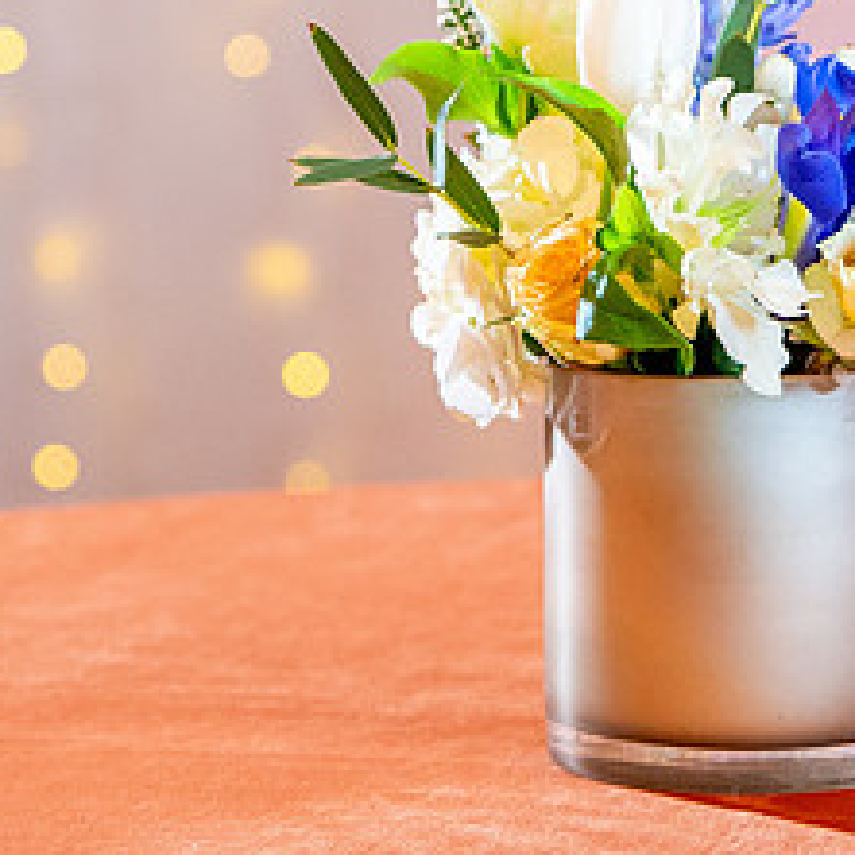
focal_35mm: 201
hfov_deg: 8.7
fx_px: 5617
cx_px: 716
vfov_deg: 8.7
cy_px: 290
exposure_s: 1/100
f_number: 5
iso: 2500
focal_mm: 70
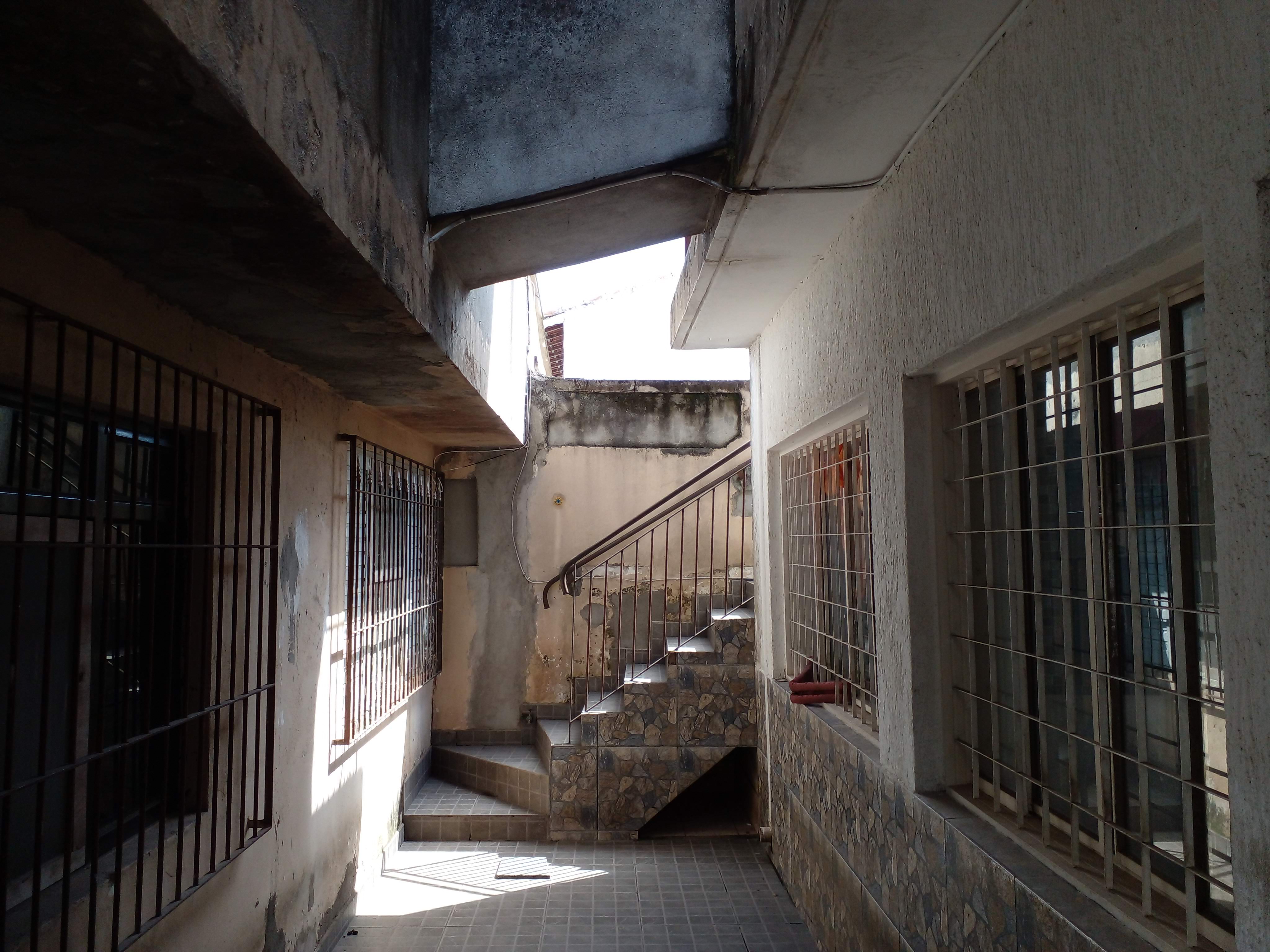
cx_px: 635
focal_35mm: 27
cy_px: 476
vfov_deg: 51.4
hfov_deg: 65.3
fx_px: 991
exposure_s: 1/120
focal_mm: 3.6
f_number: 1.9
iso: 50
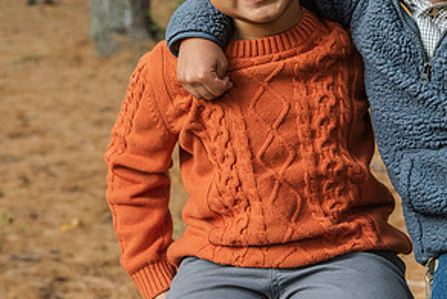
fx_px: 1230
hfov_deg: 20.4
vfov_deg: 13.7
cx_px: 360
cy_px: 7
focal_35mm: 99
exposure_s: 1/800
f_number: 4.5
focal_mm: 48
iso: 2500
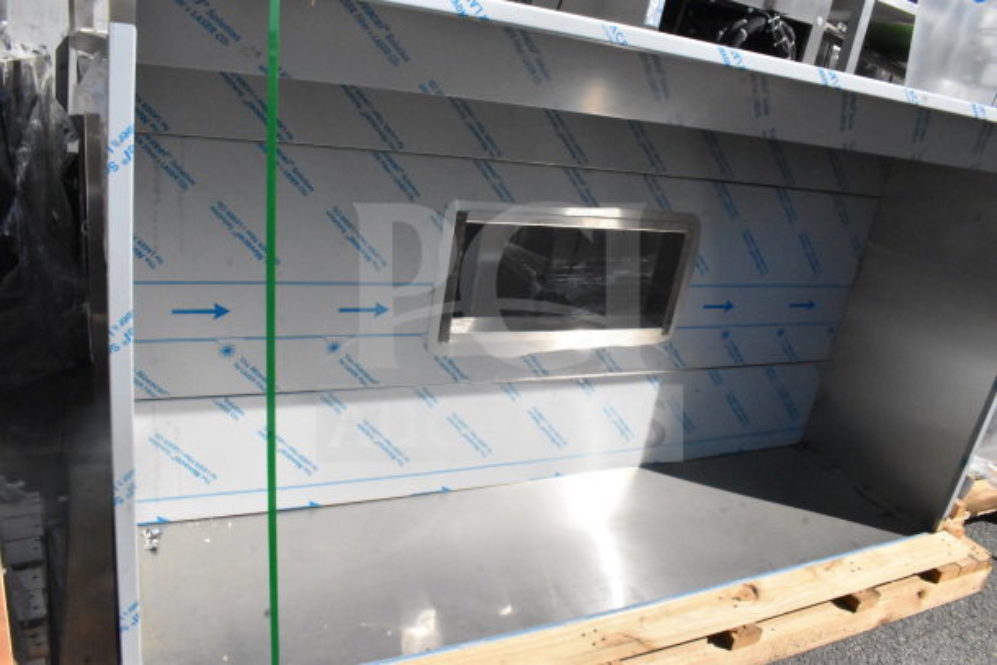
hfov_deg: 67.4
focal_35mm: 27
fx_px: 748
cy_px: 332
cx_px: 498
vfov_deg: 48.0
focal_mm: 18
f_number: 22
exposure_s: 1/2500
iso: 6400
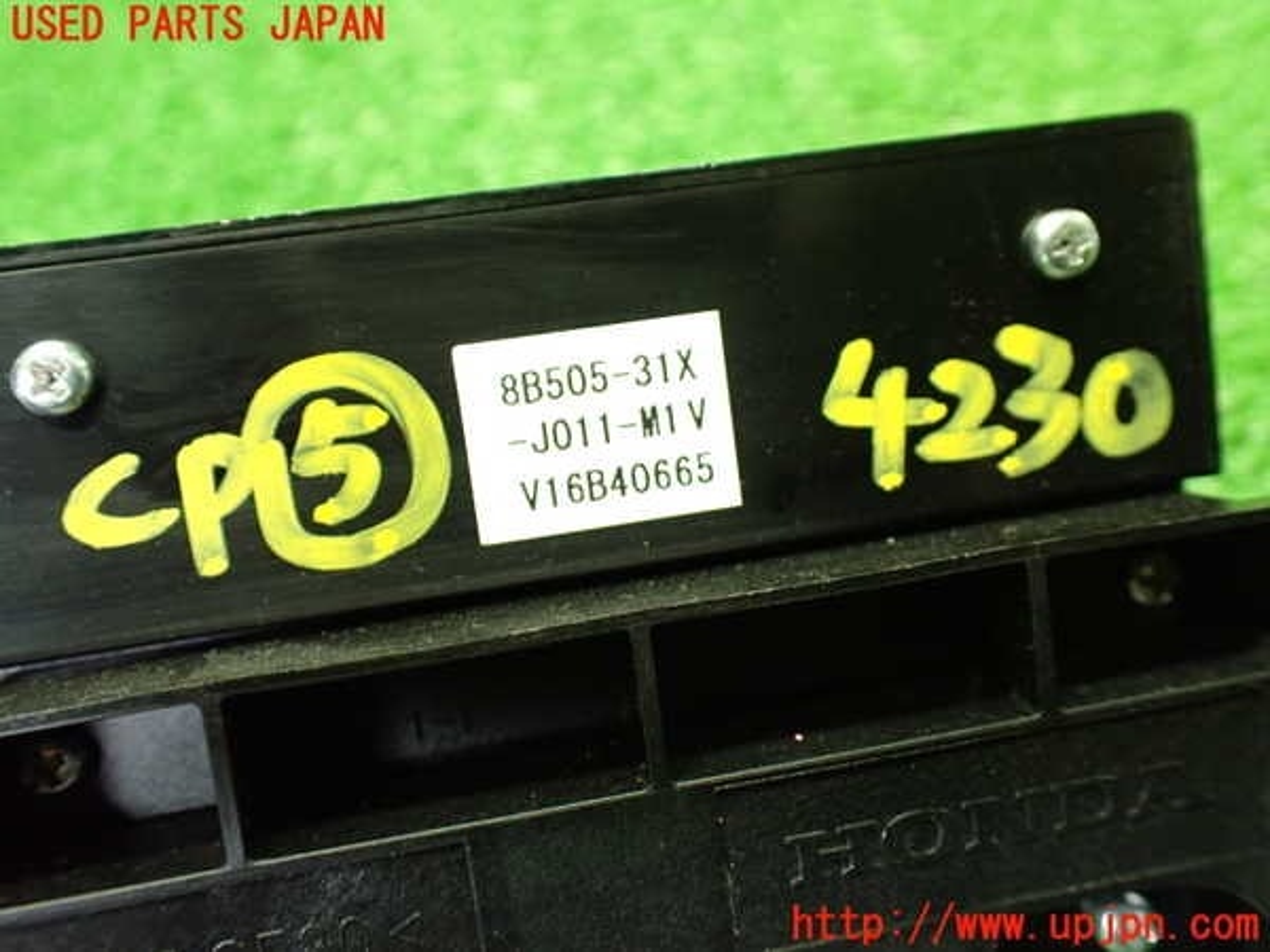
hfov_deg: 60.0
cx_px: 635
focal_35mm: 30
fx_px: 1101
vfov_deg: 46.8
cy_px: 476
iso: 800
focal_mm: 5.4
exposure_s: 1/60
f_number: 2.3
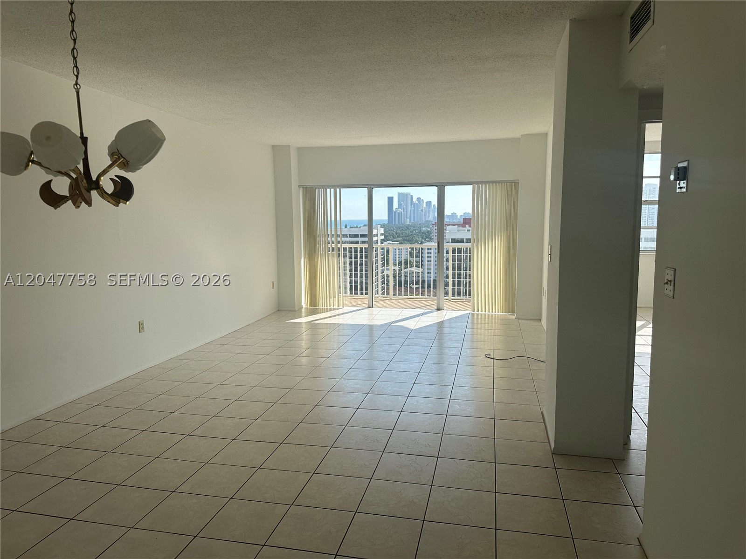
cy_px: 280
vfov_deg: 56.8
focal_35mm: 24
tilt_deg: -6.5
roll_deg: +0.7
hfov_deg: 71.6
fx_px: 517
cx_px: 373
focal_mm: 6.86
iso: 80
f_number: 1.78
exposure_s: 1/2410
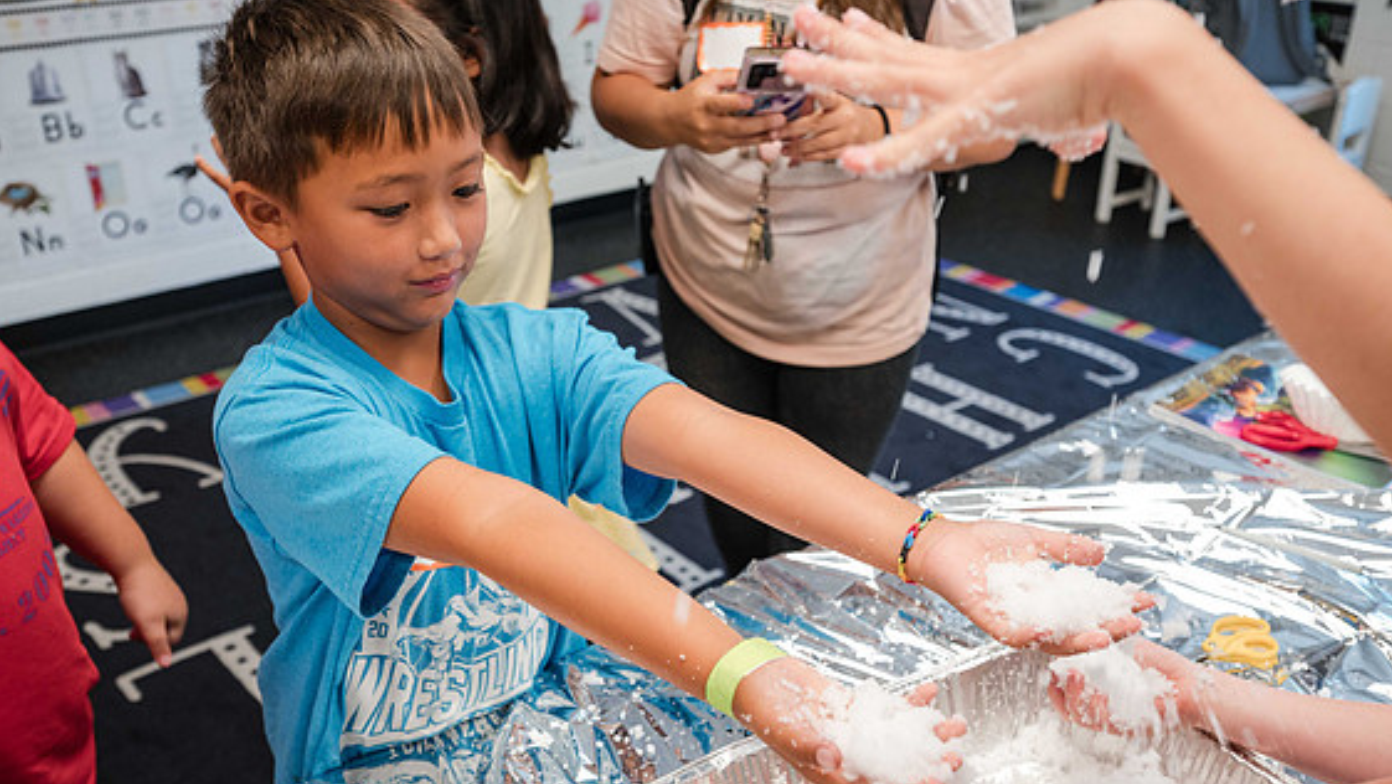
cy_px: 442
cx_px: 679
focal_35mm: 34
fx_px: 1255
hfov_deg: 58.0
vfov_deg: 34.6
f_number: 4
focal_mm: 30
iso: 1800
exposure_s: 1/125
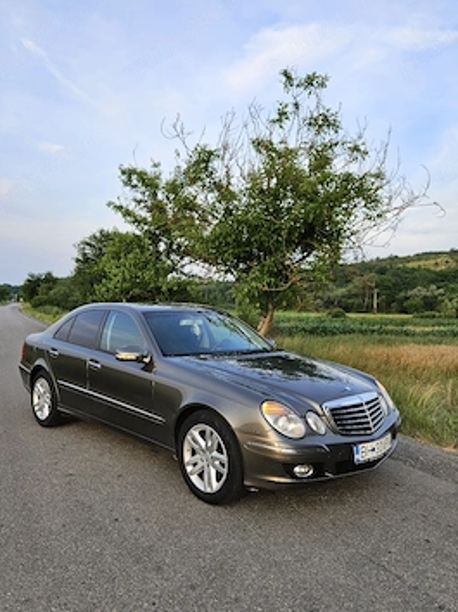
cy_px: 325
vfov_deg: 67.3
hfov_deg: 53.0
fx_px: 459
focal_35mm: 26
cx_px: 219
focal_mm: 5.4
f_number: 1.8
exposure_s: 1/192
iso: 25
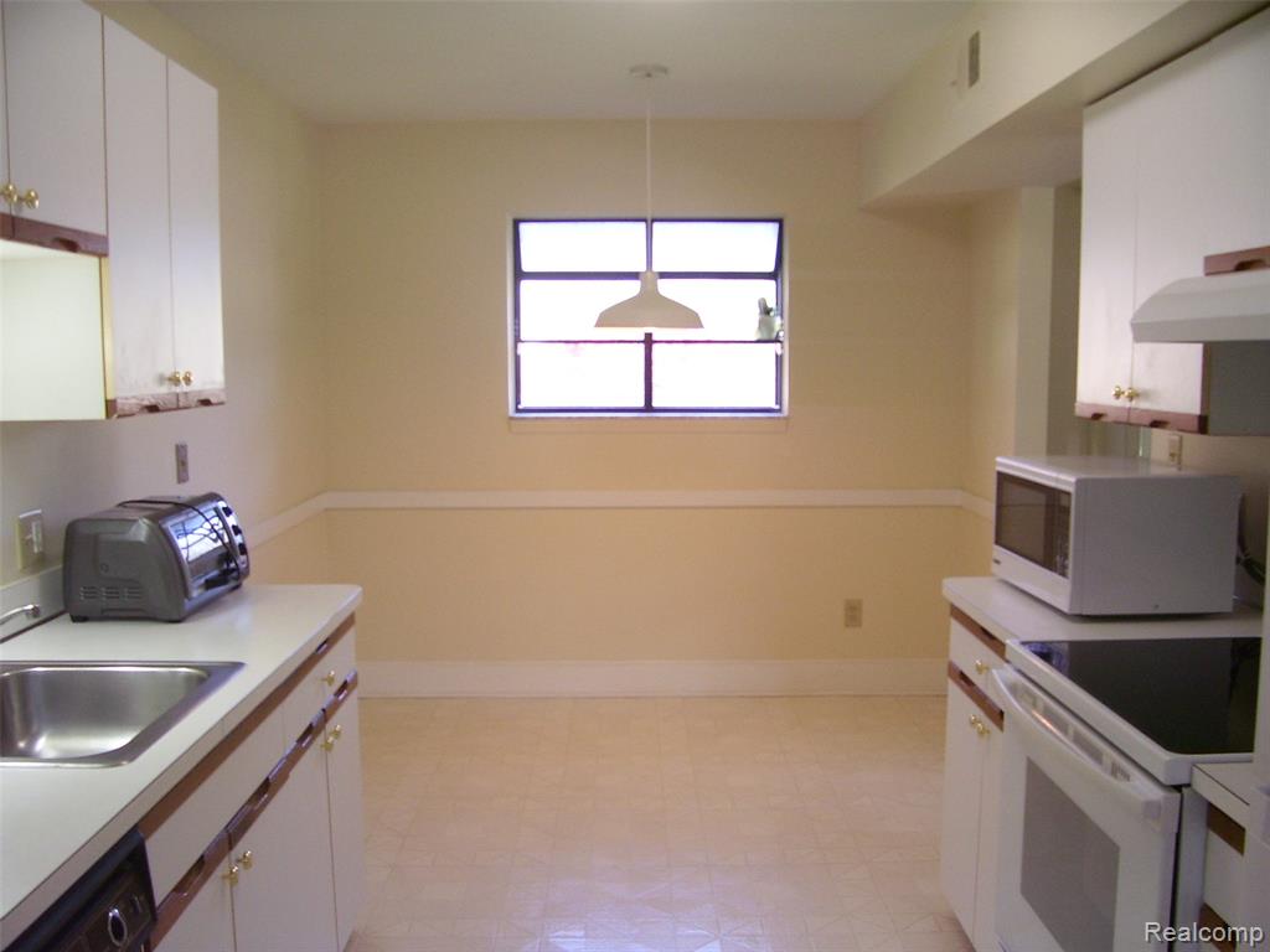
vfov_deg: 41.8
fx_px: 1247
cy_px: 476
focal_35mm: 34
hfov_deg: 54.0
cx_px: 635
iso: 125
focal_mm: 5.6
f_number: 2.7
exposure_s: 1/60
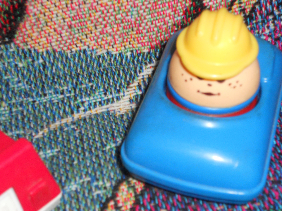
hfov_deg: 29.8
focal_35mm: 65
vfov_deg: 22.6
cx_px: 141
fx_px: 530
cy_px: 106
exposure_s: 1/30
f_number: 5.3
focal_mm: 11.7
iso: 80
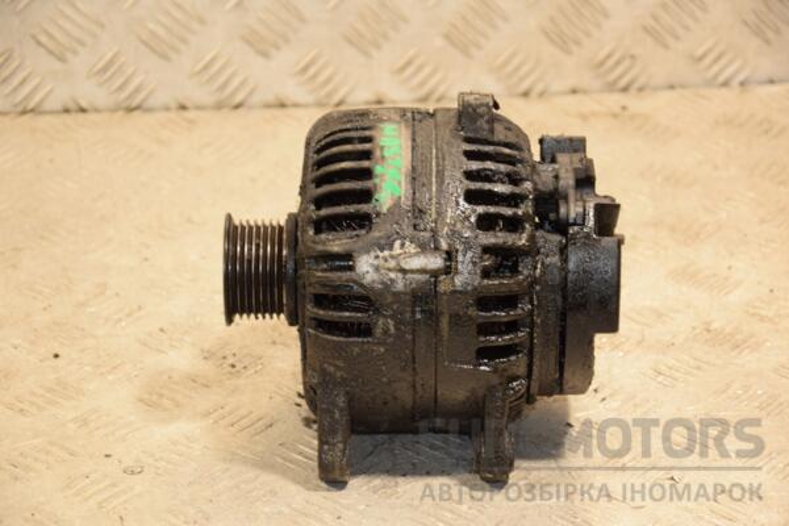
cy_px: 263
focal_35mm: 120
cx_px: 394
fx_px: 2630
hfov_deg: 17.1
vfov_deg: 11.4
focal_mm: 80
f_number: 5.3
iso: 800
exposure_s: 1/100
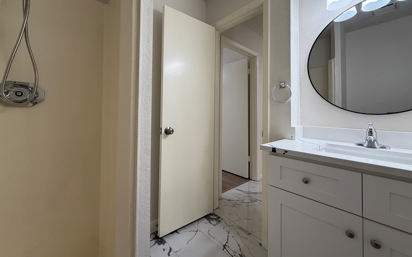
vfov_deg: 74.3
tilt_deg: +2.0
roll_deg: -0.4
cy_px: 110
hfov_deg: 101.5
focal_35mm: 15
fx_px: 168
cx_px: 206
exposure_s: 1/120
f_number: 2.2
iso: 160
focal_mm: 2.22
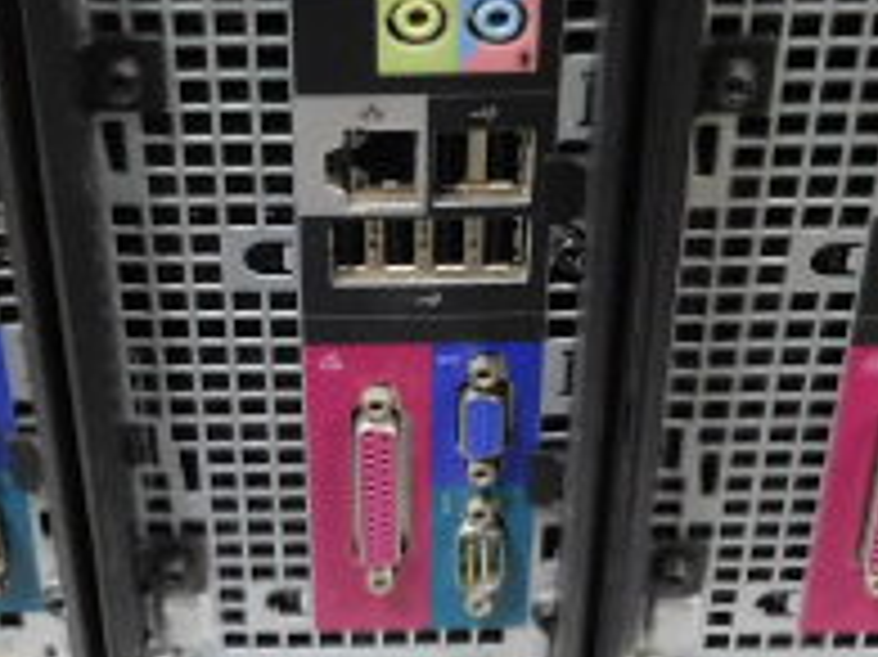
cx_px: 405
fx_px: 2079
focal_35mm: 82
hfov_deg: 23.8
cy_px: 261
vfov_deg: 18.0
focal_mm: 4.5
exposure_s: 1/8
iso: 400
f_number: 3.1
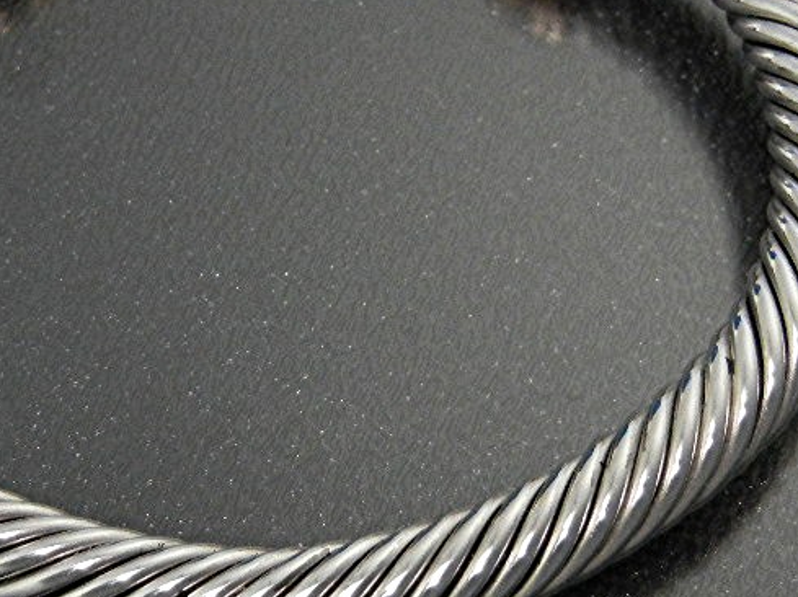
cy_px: 241
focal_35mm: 109
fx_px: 2511
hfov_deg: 18.0
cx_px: 300
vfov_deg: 13.6
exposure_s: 1/30
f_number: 7.8
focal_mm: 9.3
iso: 800
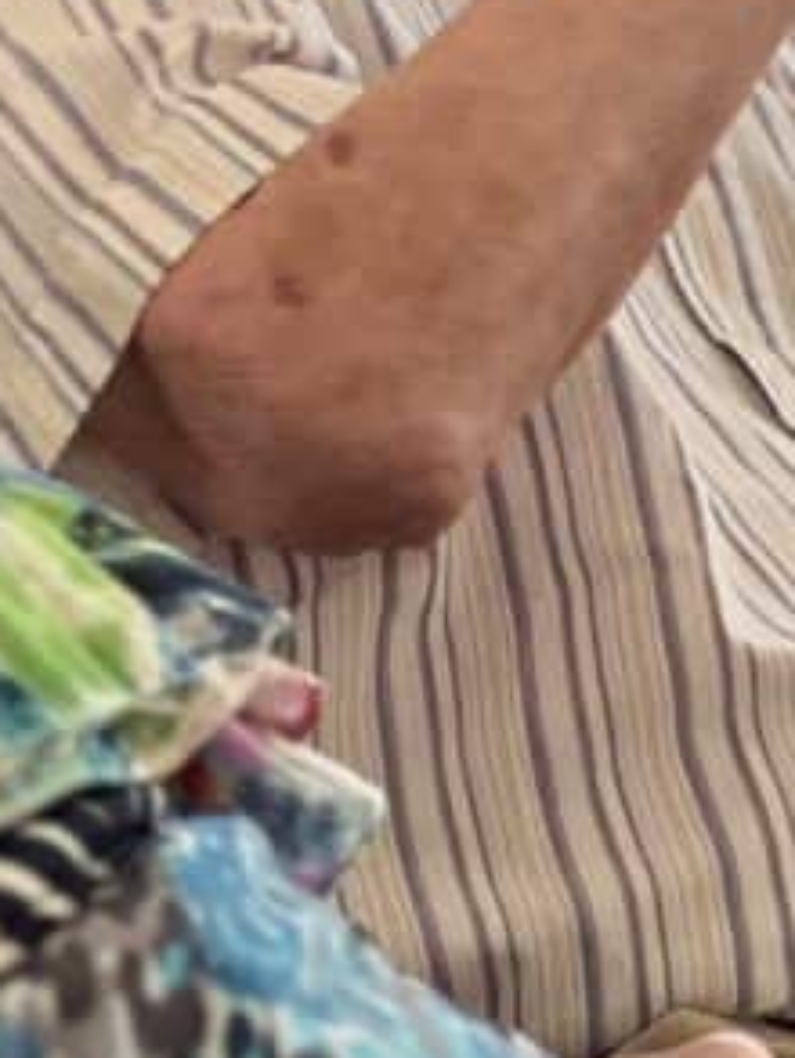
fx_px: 8231
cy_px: -166
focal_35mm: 269
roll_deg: +2.3
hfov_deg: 5.5
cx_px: 564
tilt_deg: +1.2
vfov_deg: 7.3
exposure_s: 1/40
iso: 160
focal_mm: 9
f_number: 2.8
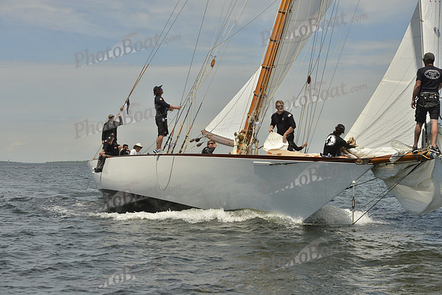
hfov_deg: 28.8
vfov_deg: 19.5
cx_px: 221
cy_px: 148
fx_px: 860
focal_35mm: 70
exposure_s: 1/1600
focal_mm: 70
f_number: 9
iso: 280
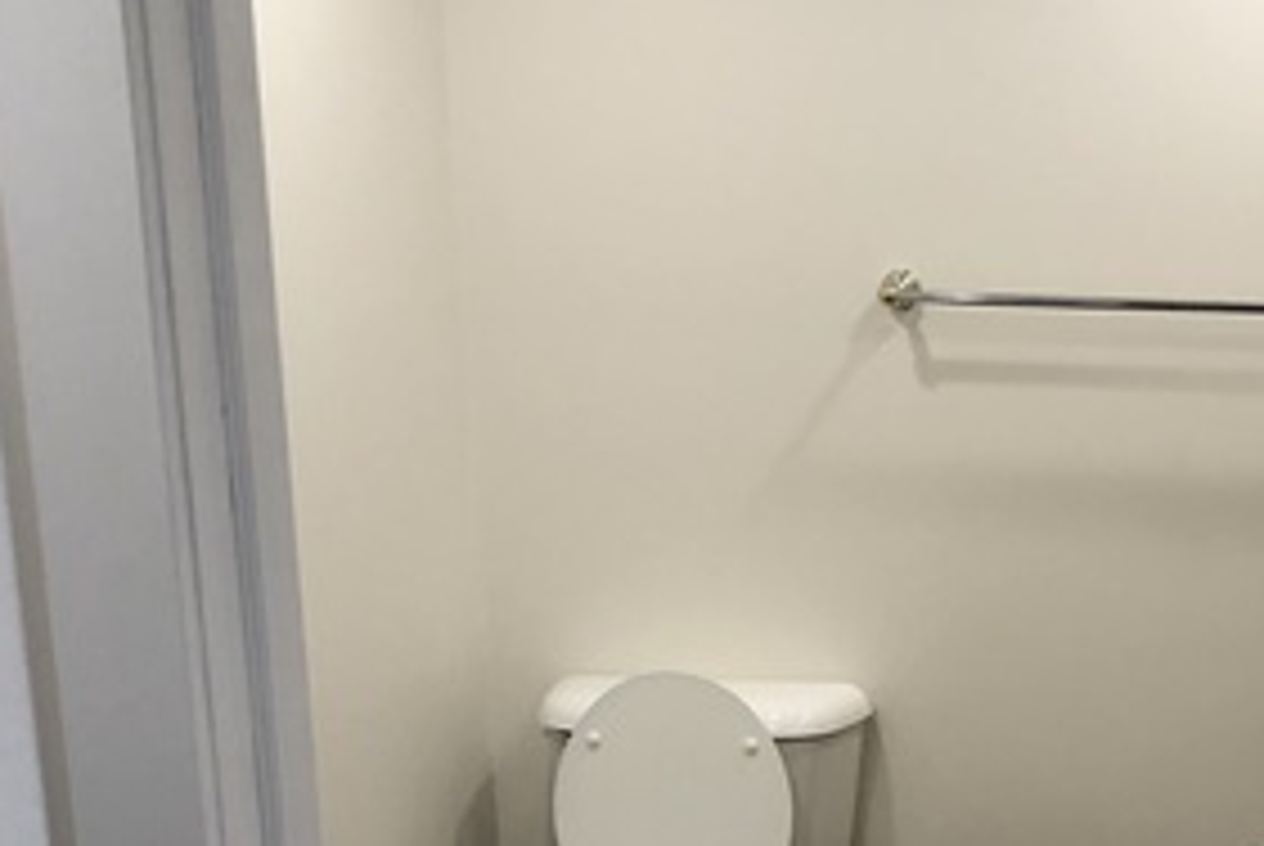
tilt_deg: -18.7
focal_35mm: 69
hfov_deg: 28.6
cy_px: 889
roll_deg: -0.9
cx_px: 994
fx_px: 2425
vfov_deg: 19.1
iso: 32
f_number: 1.8
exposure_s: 1/30
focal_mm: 3.99
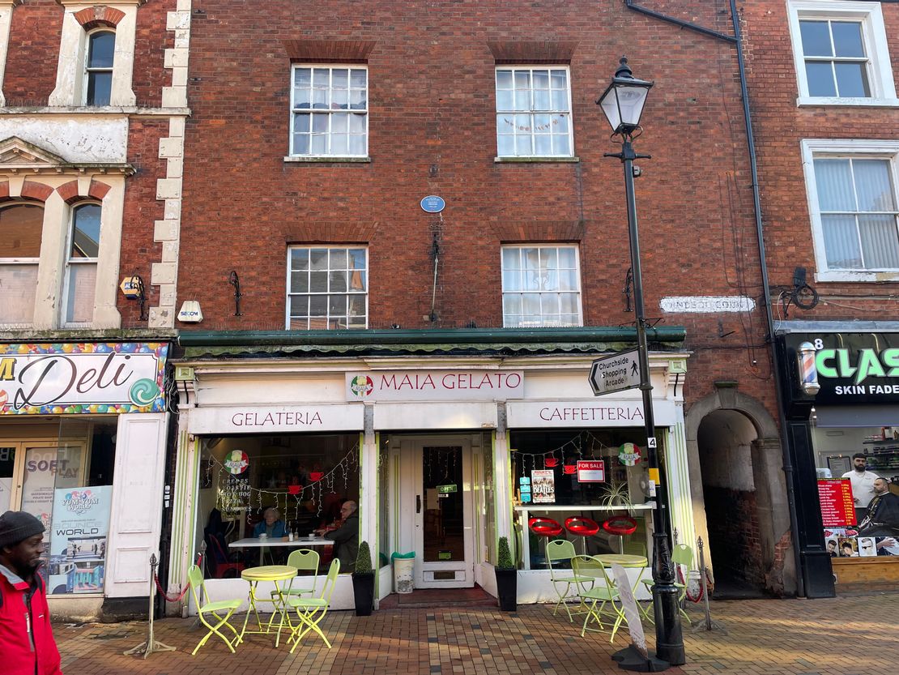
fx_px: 675
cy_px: 338
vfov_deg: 53.1
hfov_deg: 67.3
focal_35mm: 26
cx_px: 450
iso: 32
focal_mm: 4.2
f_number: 1.6
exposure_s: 1/191
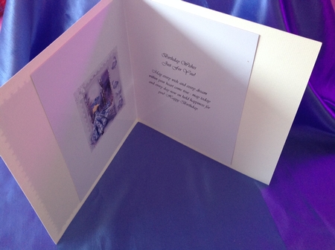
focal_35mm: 35
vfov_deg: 40.6
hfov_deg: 52.7
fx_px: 338
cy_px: 125
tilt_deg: -46.3
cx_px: 168
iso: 160
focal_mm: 4.28
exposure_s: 1/15
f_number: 2.4
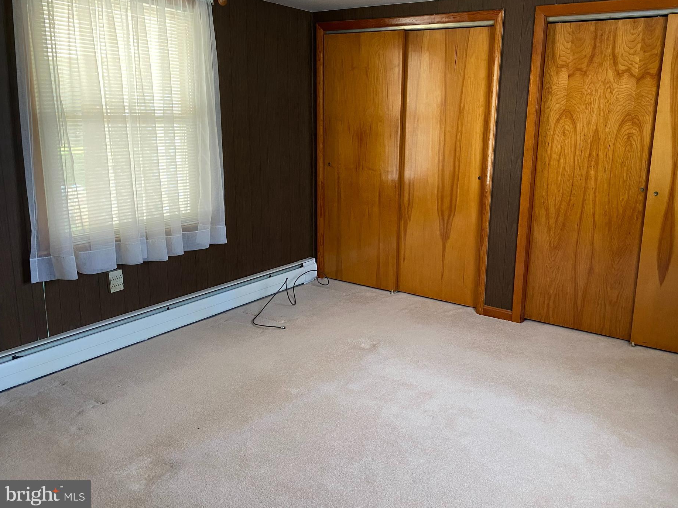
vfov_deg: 48.1
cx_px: 377
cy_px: 227
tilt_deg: -13.2
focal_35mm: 29
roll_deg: -1.3
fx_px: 568
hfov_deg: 61.5
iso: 200
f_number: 1.8
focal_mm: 4.25
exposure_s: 1/60
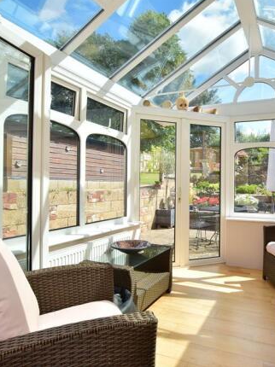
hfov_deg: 59.7
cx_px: 182
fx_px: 233
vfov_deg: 76.4
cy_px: 182
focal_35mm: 22
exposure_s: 1/200
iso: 200
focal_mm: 10
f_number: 10
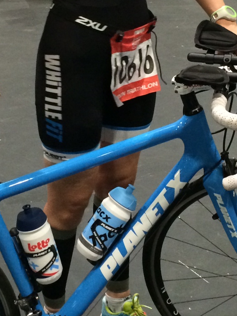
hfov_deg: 17.3
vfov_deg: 22.8
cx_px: 94
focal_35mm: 85
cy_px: 71
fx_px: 776
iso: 250
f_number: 2.2
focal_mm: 4.12
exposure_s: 1/30
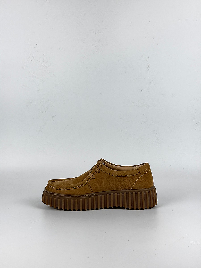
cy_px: 134
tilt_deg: -5.5
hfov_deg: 30.3
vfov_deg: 39.7
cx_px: 100
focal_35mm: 48
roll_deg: +0.2
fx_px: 372
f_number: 1.78
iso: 50
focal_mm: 6.76
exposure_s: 1/168
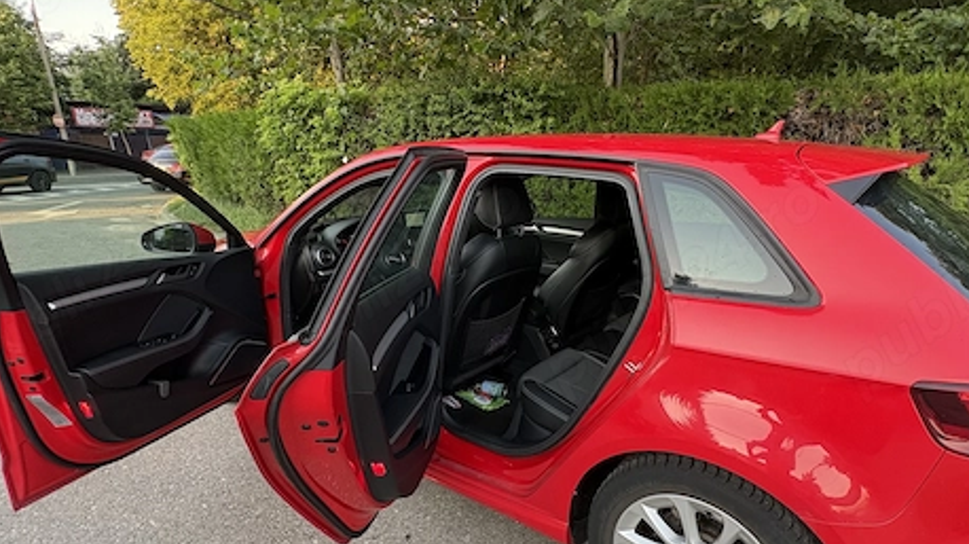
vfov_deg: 55.6
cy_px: 309
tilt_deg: -17.1
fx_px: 514
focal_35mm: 20
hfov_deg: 86.4
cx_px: 533
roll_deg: -0.2
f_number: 2.2
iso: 200
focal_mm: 2.22
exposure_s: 1/99
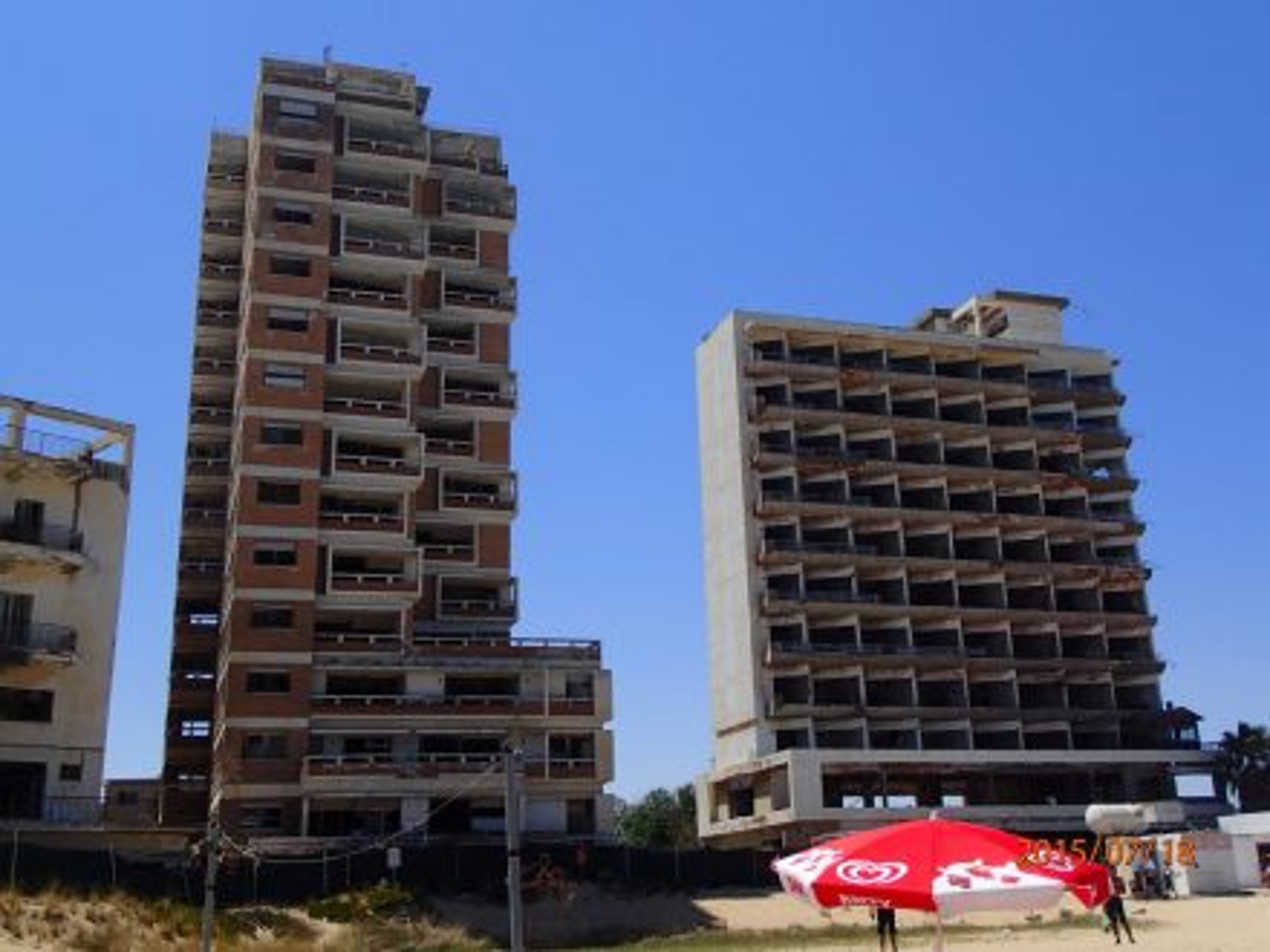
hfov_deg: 49.0
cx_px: 635
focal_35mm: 38
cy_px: 476
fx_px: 1394
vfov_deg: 37.7
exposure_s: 1/200
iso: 100
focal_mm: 6.86
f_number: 10
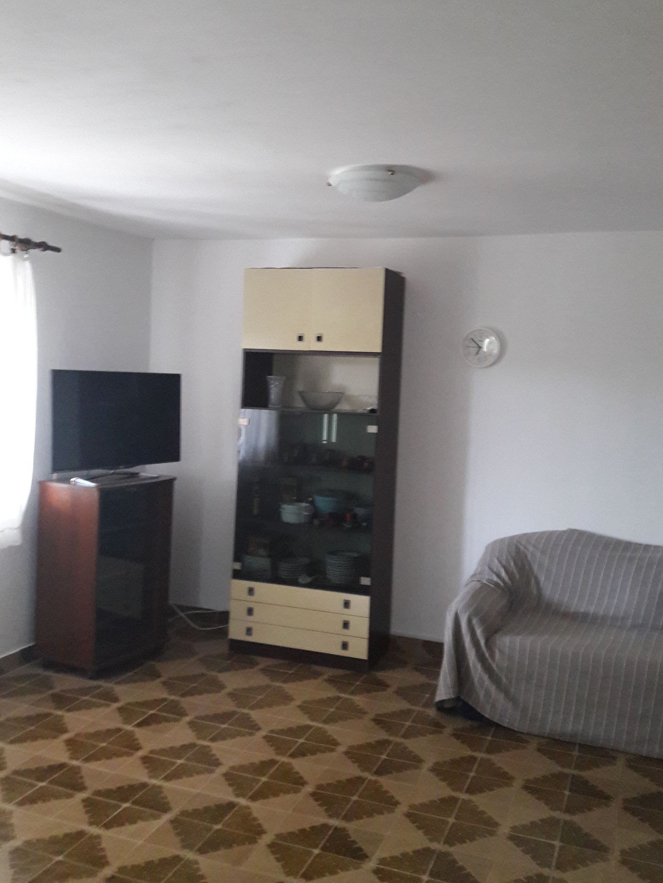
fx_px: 817
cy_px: 394
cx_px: 343
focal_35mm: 32
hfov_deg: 44.2
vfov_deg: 56.7
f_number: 1.9
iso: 320
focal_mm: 3.7
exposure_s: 1/17
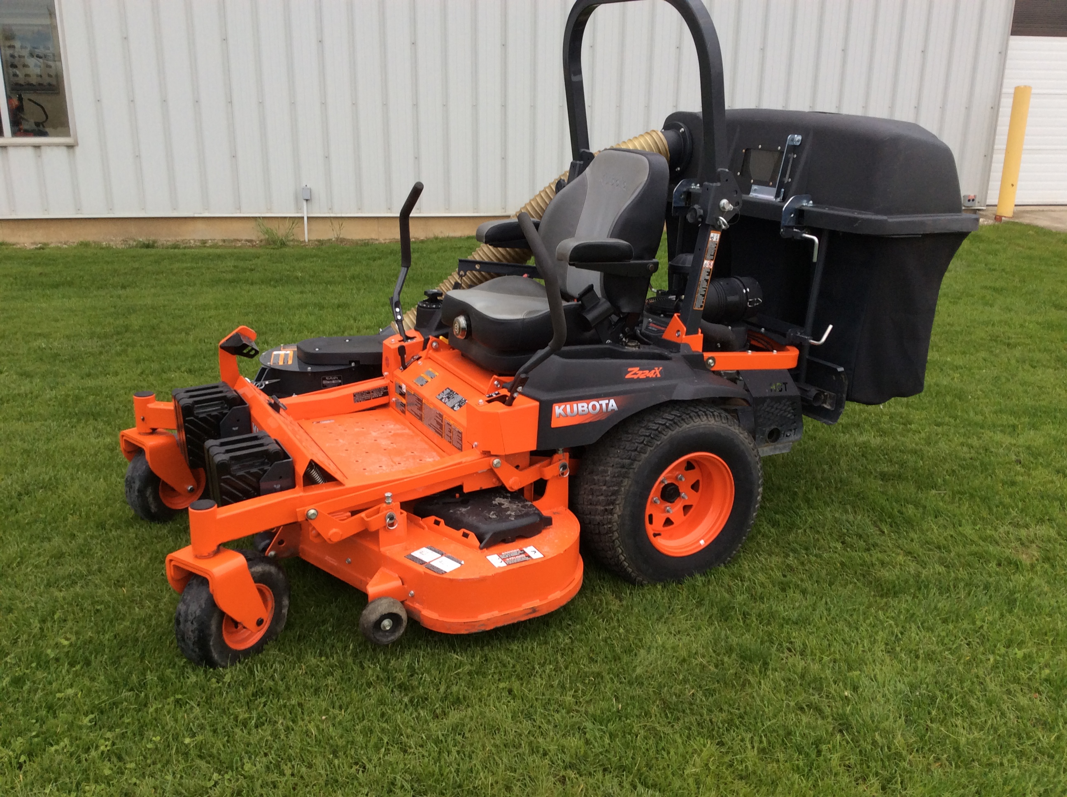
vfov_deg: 44.1
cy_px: 398
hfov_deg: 56.9
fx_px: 985
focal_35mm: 32
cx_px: 534
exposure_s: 1/126
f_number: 2.4
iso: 32
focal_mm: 3.3
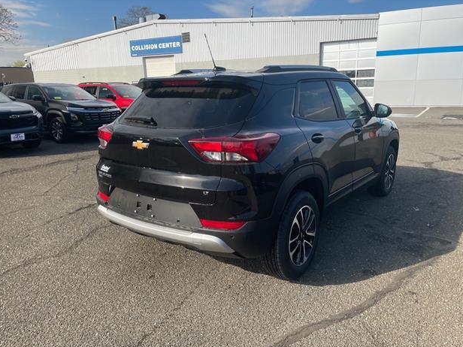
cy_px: 175
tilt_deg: -15.0
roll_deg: +3.0
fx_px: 361
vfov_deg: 51.4
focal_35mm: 27
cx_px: 236
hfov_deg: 65.3
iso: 32
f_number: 1.6
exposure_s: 1/1276
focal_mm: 4.2
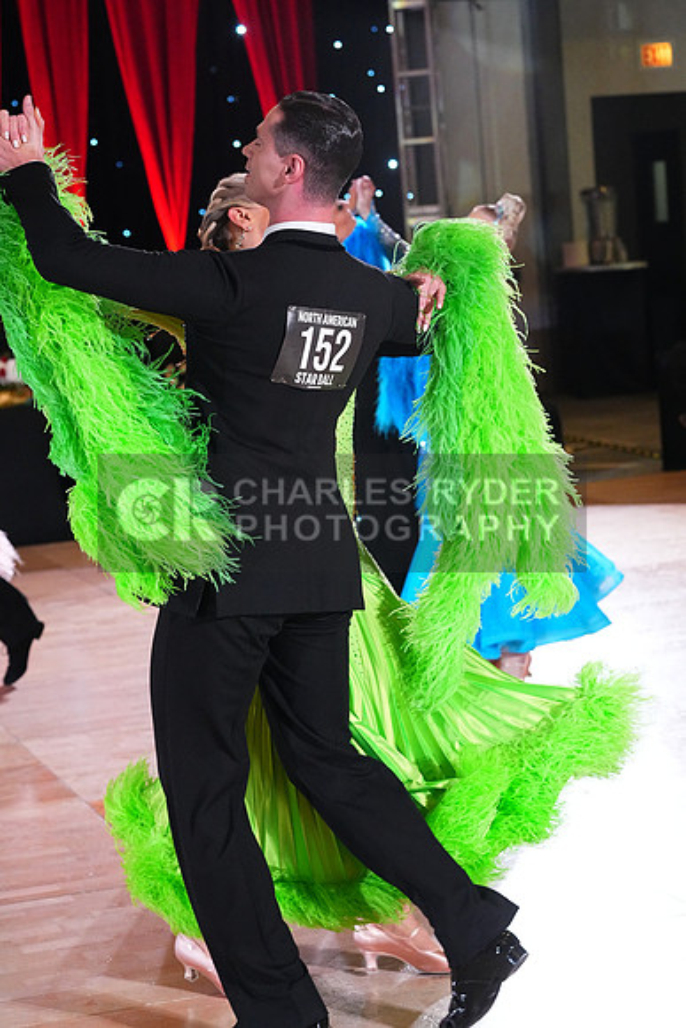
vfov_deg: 24.8
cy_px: 514
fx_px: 2342
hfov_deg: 16.7
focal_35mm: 82
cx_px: 343
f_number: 5
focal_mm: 82
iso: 8000
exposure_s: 1/400
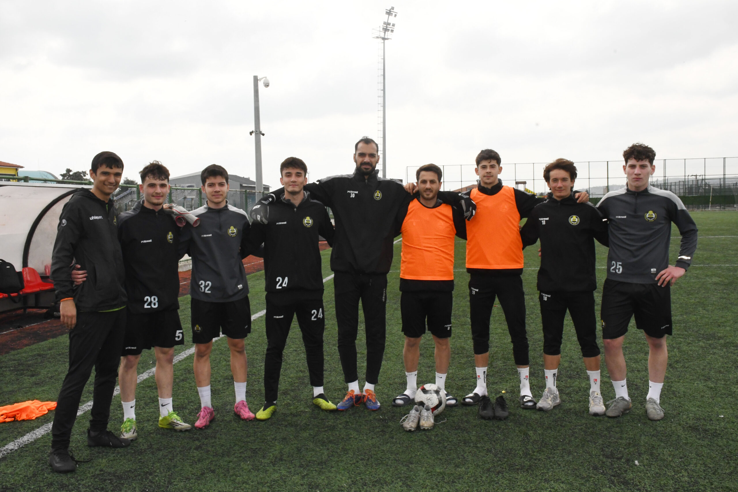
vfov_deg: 36.9
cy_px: 246
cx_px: 369
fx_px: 738
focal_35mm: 36
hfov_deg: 53.1
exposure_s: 1/250
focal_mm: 24
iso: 2200
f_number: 25
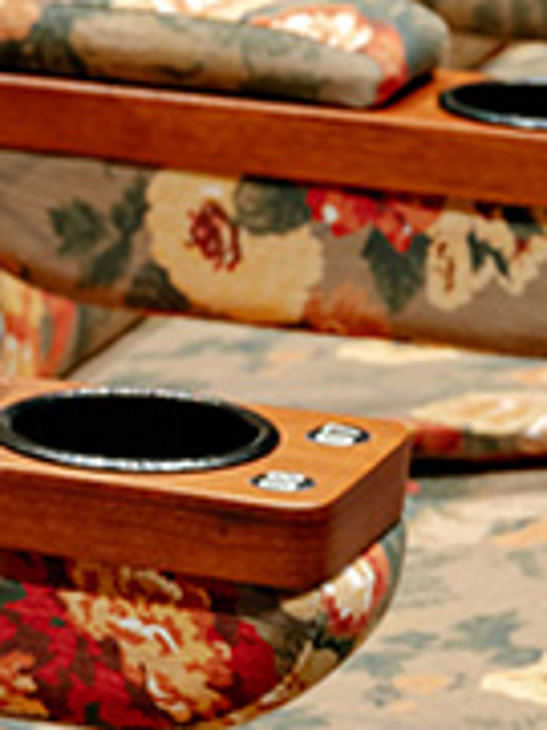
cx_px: -758
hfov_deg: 4.1
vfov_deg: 5.5
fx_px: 7522
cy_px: 1355
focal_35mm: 357
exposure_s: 1
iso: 400
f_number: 8
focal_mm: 86.5
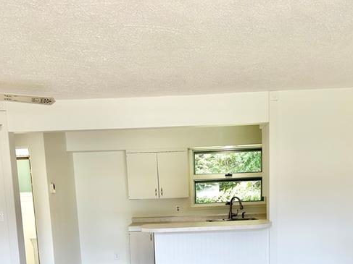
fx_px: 418
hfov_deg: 45.8
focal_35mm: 41
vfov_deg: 32.7
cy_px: 254
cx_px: 183
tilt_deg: -8.3
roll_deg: +1.5
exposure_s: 1/121
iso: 50
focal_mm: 5.7
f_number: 1.5
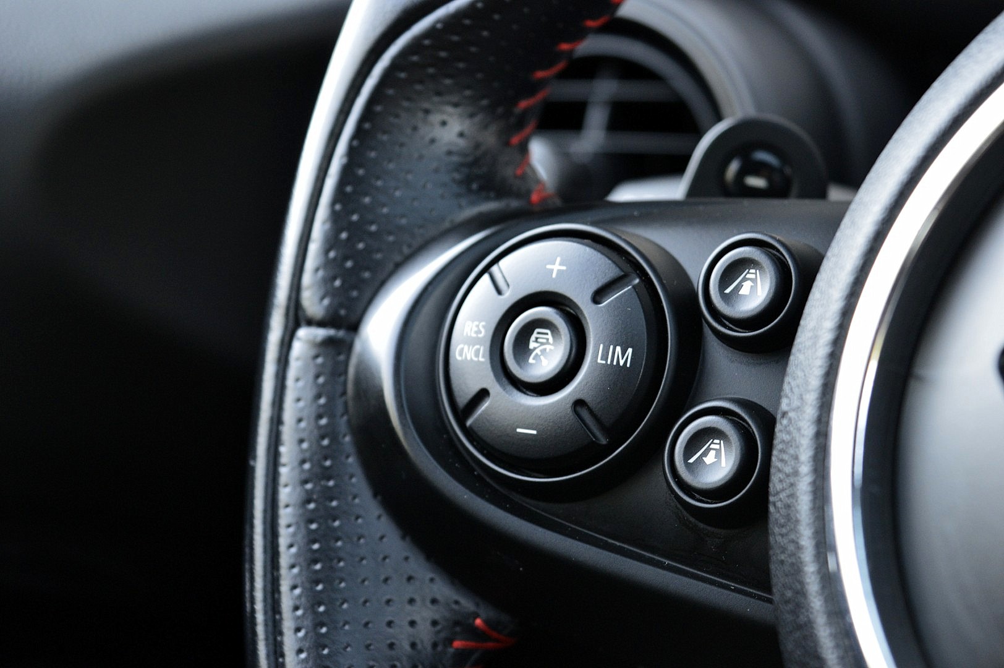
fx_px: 2174
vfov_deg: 17.5
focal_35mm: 78
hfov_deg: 26.0
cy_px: 334
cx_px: 502
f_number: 5.6
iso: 800
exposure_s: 1/60
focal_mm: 52
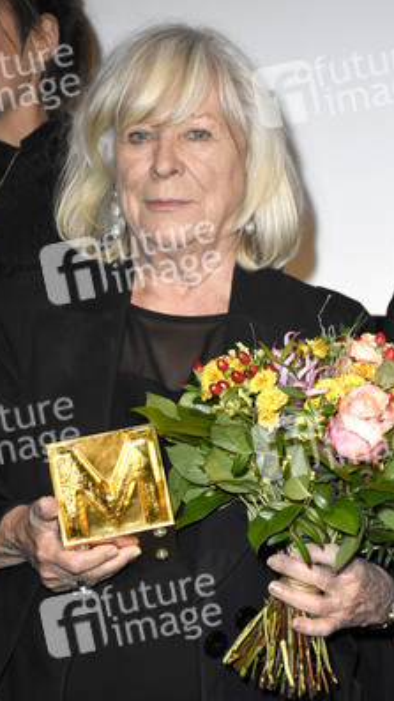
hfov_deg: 12.3
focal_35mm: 98
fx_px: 1822
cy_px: 351
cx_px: 182
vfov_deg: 21.8
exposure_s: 1/125
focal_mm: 62
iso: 3200
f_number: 6.3
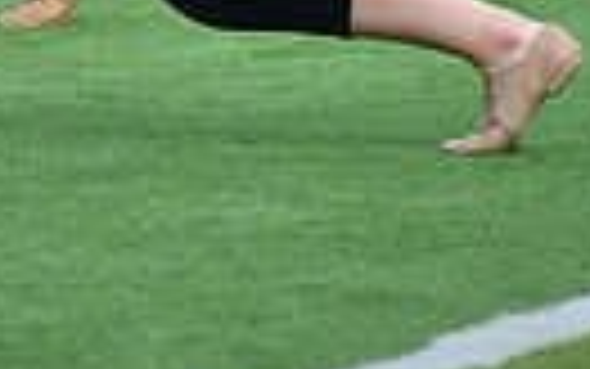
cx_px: 65
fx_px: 16360
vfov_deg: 1.3
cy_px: -576
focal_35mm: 1017
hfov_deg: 2.1
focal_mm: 290
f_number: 5.6
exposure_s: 1/400
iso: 125
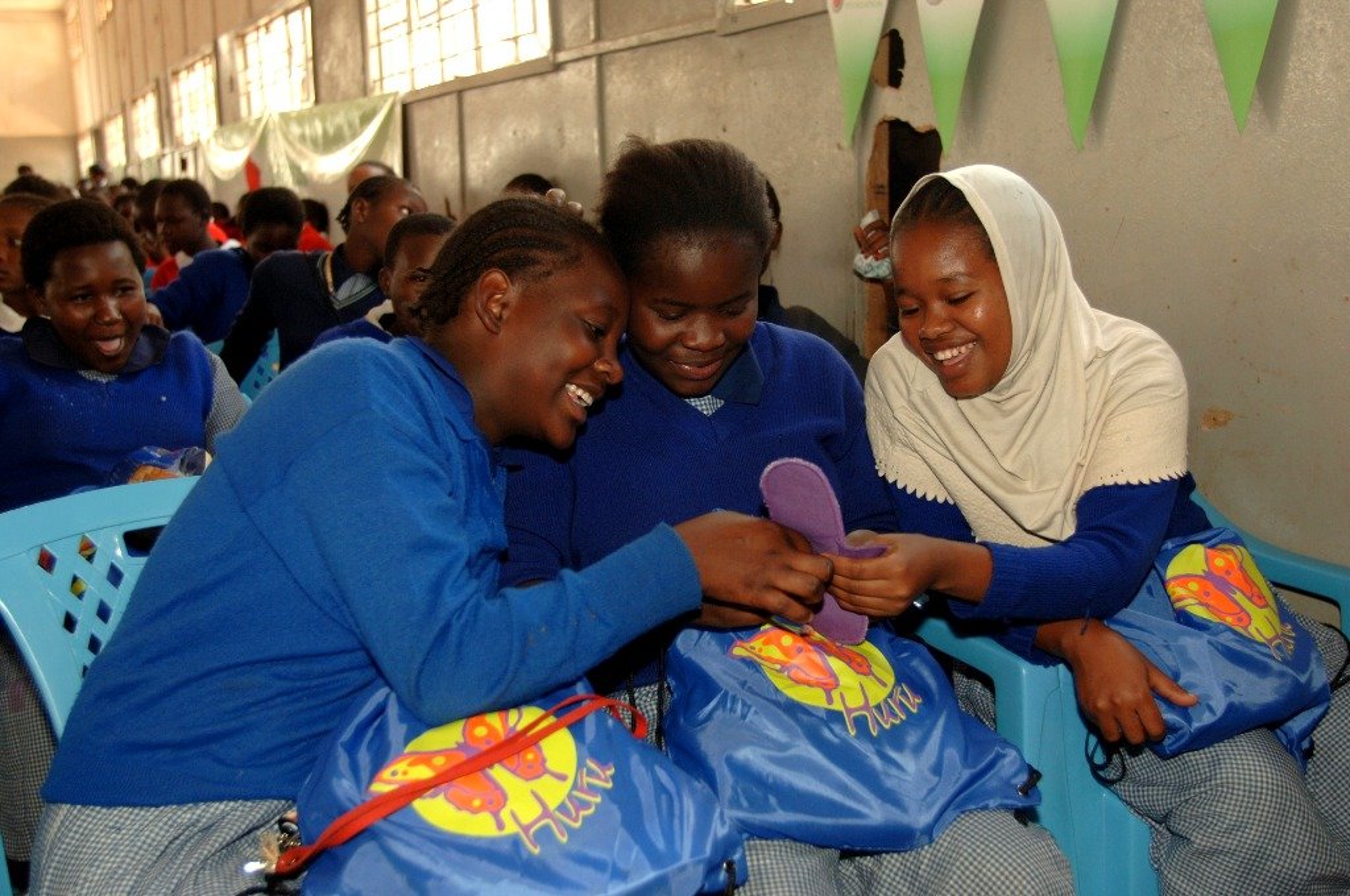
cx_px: 675
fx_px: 1461
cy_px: 448
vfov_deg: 34.1
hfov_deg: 49.6
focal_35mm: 39
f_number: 3.2
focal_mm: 26
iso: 320
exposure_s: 1/80
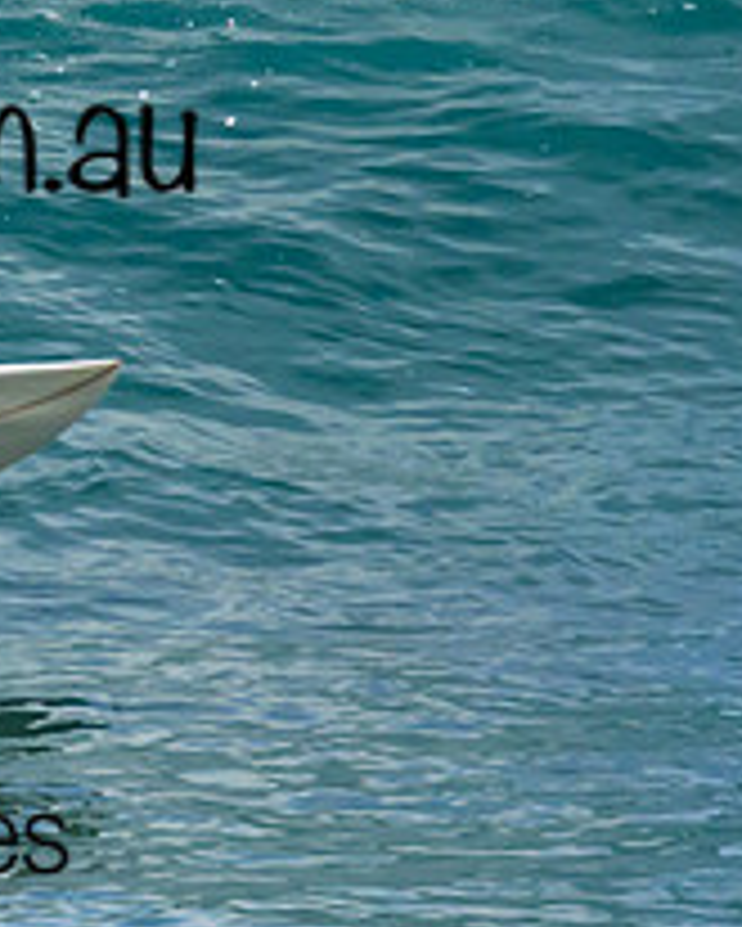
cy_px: 104
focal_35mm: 2906
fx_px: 79712
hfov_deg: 0.5
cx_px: -330
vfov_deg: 0.7
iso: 2000
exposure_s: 1/2000
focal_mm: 800
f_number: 11
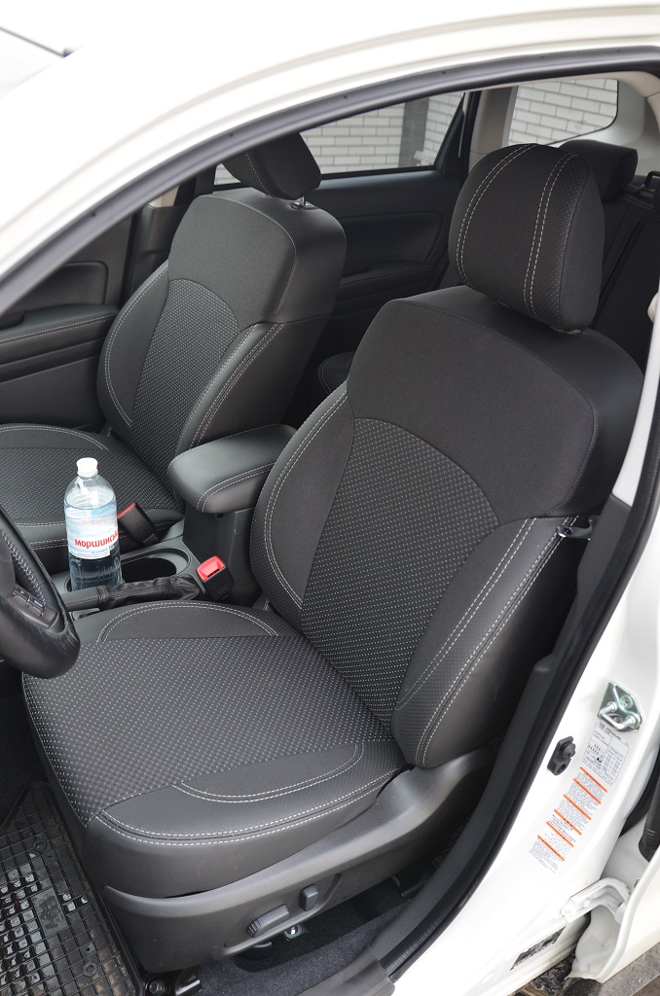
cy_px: 498
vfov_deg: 62.0
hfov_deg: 43.4
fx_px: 829
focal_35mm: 30
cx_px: 330
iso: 400
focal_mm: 20
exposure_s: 1/80
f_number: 4.5
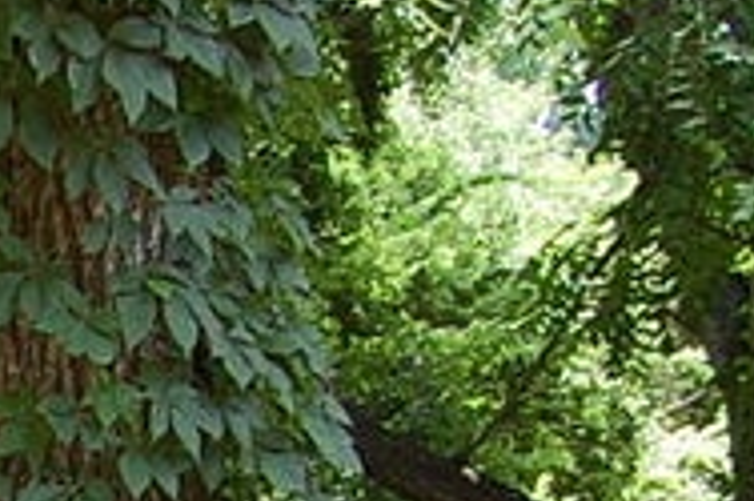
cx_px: -680
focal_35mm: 138
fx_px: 2888
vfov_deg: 9.3
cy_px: 986
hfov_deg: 13.2
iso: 200
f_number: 5
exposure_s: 1/100
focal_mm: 18
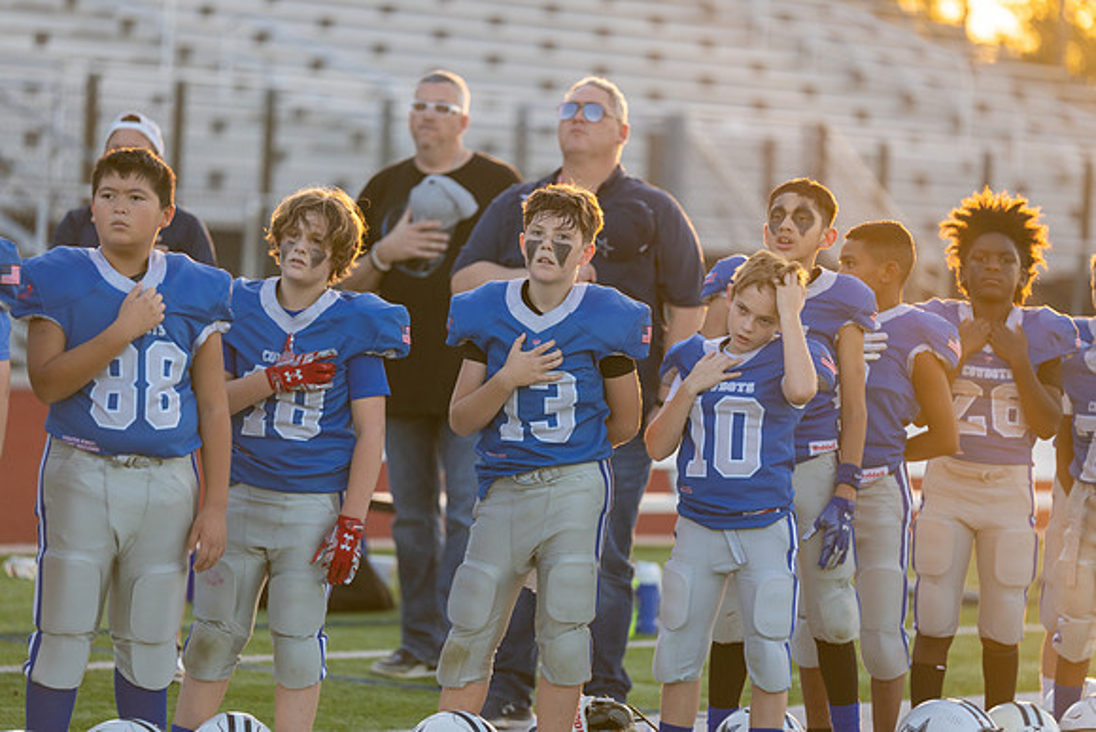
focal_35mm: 200
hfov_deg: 10.3
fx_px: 6090
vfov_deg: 6.9
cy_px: 366
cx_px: 548
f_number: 2.8
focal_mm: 200
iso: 320
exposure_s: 1/640
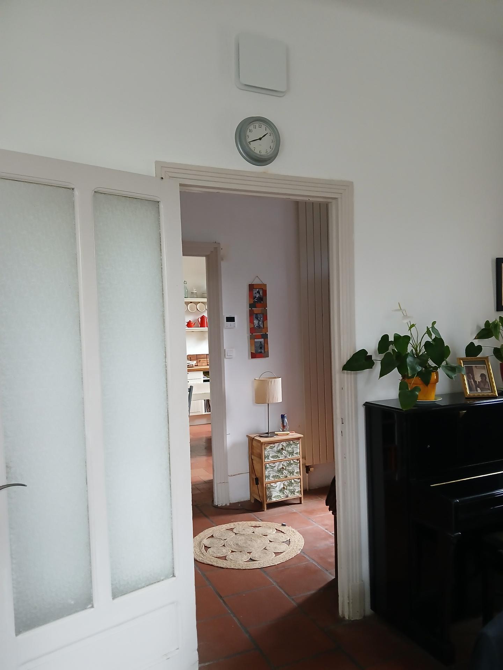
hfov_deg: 53.1
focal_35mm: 26
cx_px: 252
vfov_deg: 67.3
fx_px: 504
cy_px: 335
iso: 320
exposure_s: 1/25
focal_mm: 3.98
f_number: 1.8
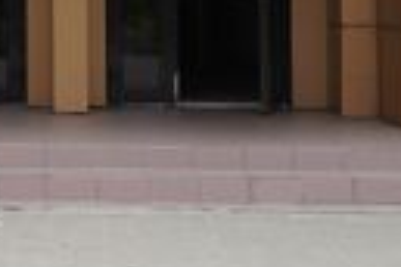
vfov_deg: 7.9
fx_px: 1871
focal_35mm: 168
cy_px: -205
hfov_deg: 11.9
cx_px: -104
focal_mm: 31
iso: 100
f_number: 5.6
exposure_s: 1/320
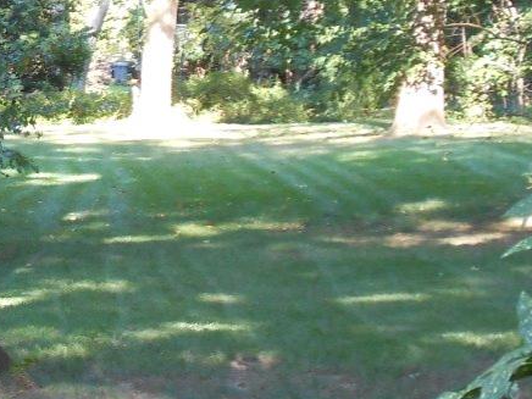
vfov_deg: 8.0
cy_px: 189
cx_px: -249
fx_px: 2843
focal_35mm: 185
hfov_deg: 10.4
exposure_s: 1/30
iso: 160
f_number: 5.2
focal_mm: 10
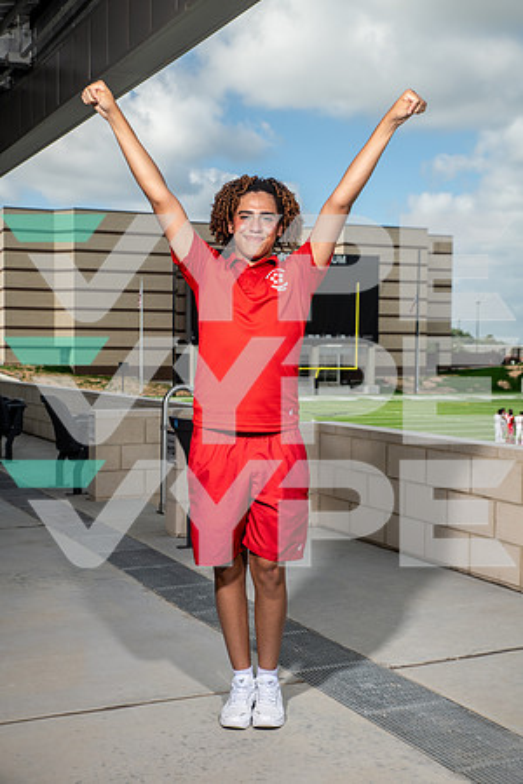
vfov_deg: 41.1
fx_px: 1046
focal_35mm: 48
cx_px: 262
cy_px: 392
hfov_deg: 28.1
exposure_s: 1/320
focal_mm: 48
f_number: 7.1
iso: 100
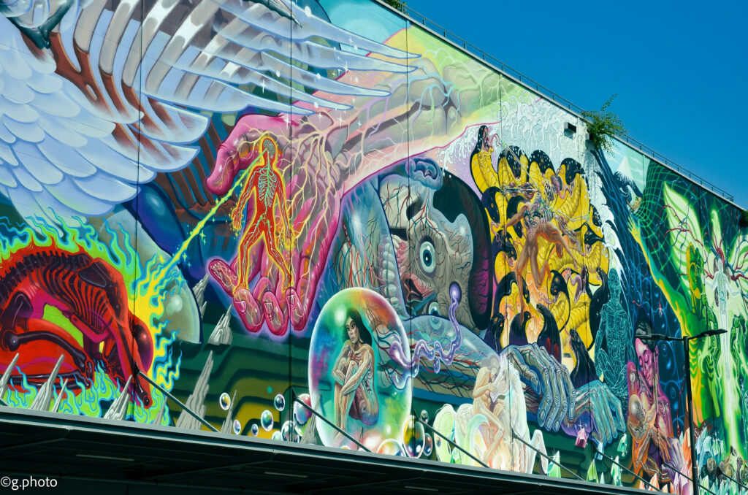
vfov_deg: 18.8
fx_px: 1493
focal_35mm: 72
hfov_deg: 28.1
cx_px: 374
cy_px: 248
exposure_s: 1/2000
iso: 200
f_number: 7.1
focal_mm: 48
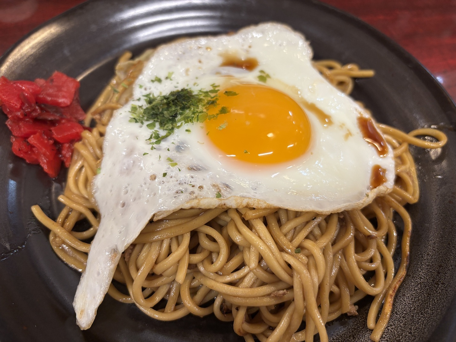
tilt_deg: -57.2
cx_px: 228
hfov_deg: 67.3
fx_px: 343
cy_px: 171
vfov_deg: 53.1
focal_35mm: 26
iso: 125
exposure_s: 1/100
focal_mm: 5.96
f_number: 1.6
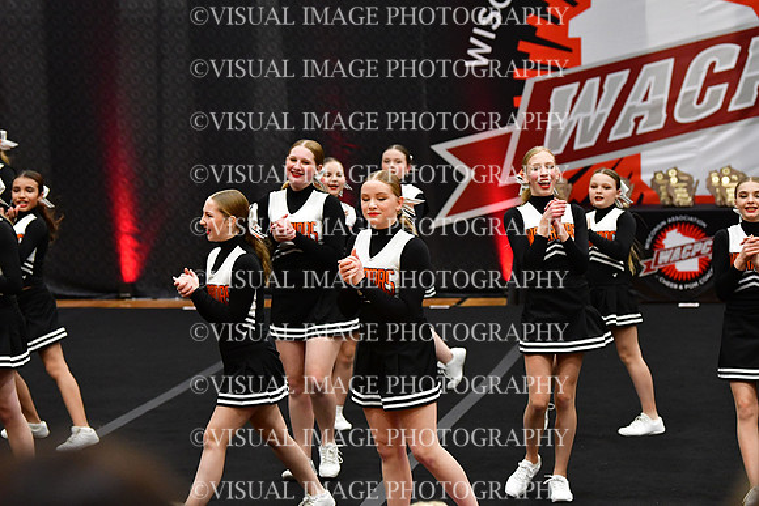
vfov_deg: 8.7
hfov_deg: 13.1
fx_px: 3311
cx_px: 380
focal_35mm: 157
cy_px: 253
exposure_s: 1/500
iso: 4000
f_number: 3.5
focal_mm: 105
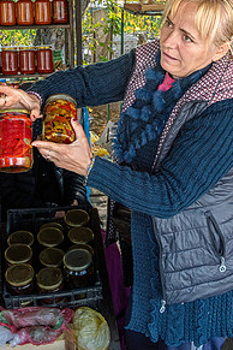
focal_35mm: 65
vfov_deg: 30.7
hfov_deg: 20.9
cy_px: 117
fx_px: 631
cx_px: 86
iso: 1400
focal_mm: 42
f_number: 11
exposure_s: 1/60
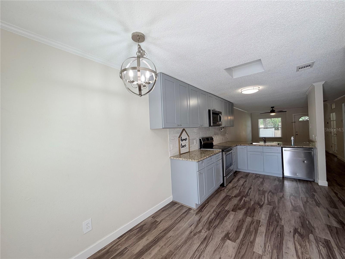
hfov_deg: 102.1
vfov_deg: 85.7
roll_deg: +1.9
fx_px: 140
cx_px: 172
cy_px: 130
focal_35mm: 14
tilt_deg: +0.1
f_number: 2.2
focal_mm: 2.22
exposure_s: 1/120
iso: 80
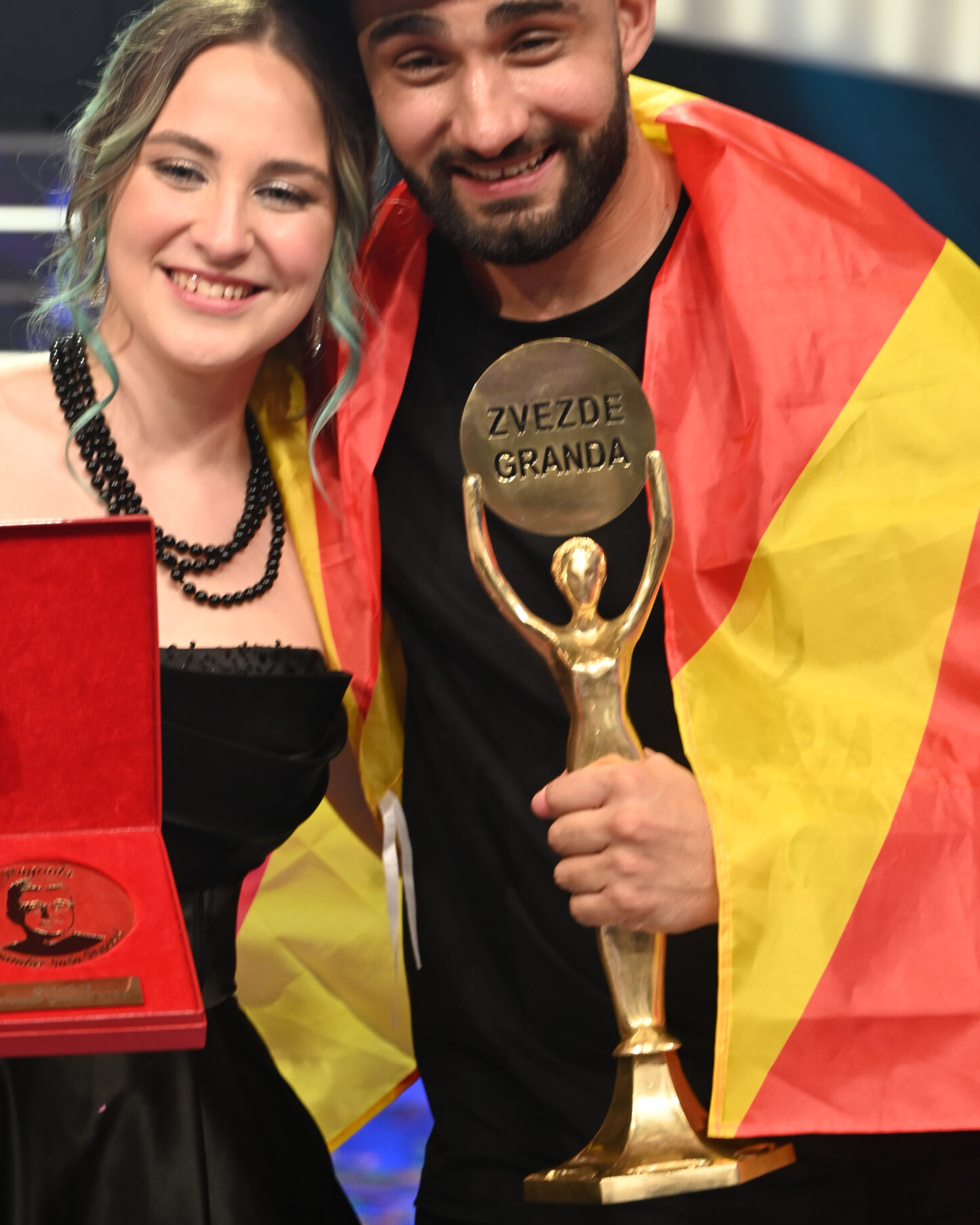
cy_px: 378
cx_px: 550
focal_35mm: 152
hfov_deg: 10.2
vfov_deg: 12.7
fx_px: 5509
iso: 1000
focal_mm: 115
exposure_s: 1/80
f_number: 7.1
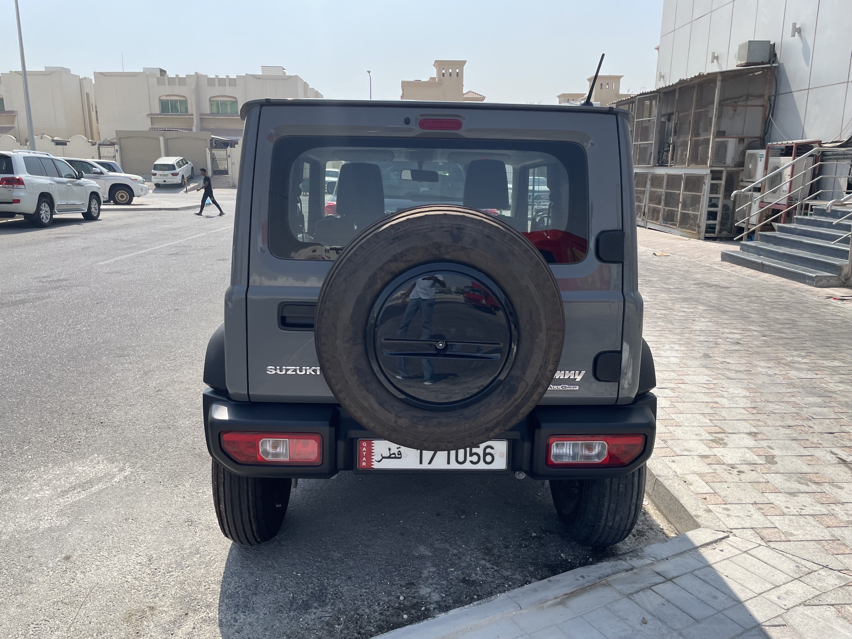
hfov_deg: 67.3
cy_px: 320
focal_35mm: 26
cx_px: 426
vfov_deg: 53.1
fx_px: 640
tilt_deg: -13.2
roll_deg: +1.8
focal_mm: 4.2
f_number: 1.6
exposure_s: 1/2747
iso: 32
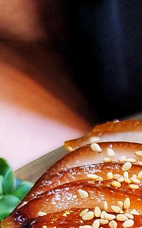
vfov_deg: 15.1
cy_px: 218
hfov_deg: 8.9
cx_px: 313
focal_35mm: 136
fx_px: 842
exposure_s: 1/40
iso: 250
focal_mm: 6.4
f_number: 1.8
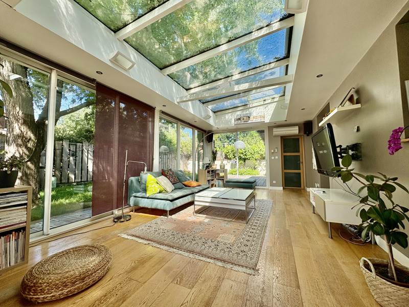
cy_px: 154
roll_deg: +1.2
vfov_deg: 85.7
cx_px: 204
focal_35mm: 14
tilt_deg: +3.9
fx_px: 165
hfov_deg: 102.1
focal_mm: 2.22
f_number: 2.2
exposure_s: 1/533
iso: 64
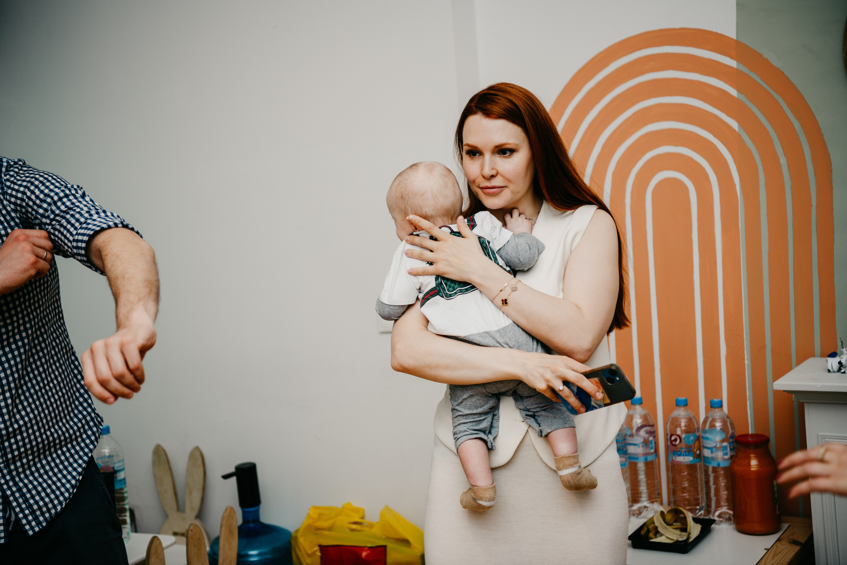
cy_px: 282
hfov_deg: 35.6
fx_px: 1318
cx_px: 424
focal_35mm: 56
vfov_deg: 24.2
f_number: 3.2
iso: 160
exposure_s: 1/160
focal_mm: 56
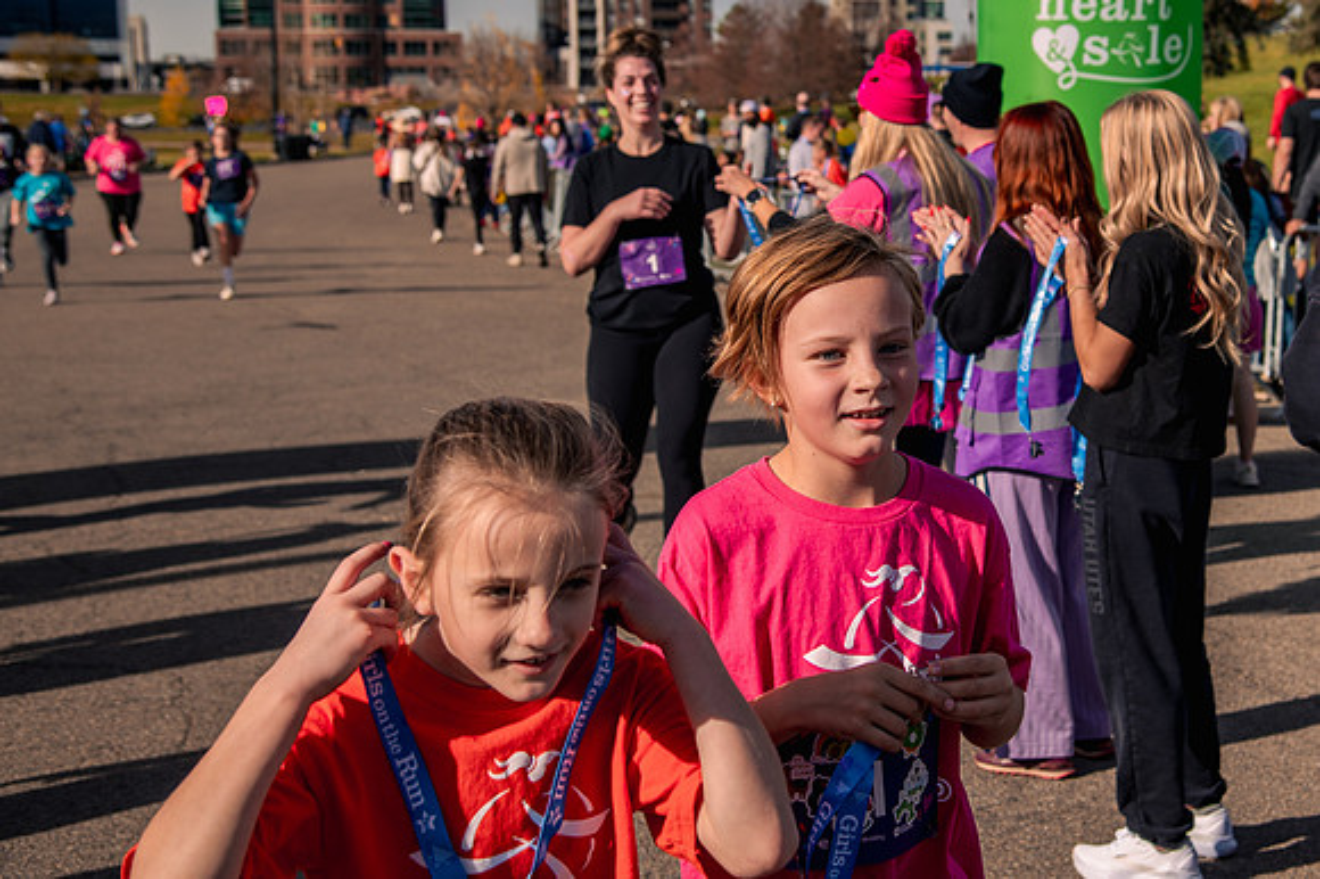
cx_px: 928
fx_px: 2496
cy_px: 285
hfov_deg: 29.3
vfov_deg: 19.9
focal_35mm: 68
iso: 200
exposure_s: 1/800
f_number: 5.6
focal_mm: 48
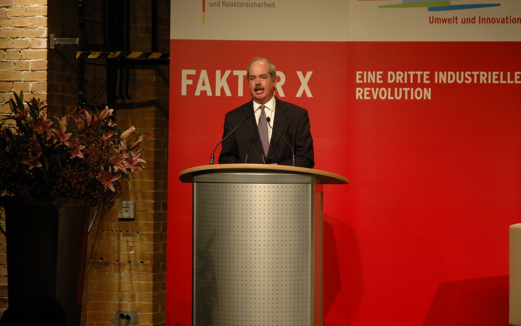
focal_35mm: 115
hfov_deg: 18.1
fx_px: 1633
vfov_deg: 11.4
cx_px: 263
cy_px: 161
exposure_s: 1/40
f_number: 4.5
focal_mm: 70
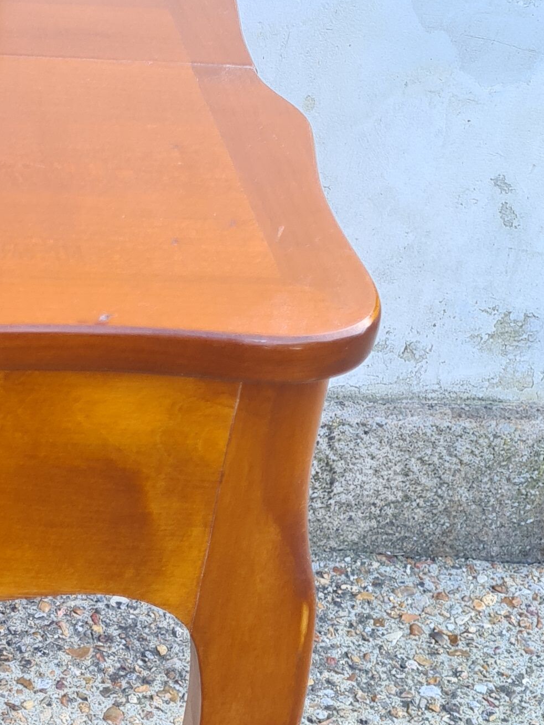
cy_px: 447
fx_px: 1676
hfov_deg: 17.4
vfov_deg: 24.4
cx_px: -155
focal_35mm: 80
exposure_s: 1/120
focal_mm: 5.4
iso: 50
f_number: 1.8
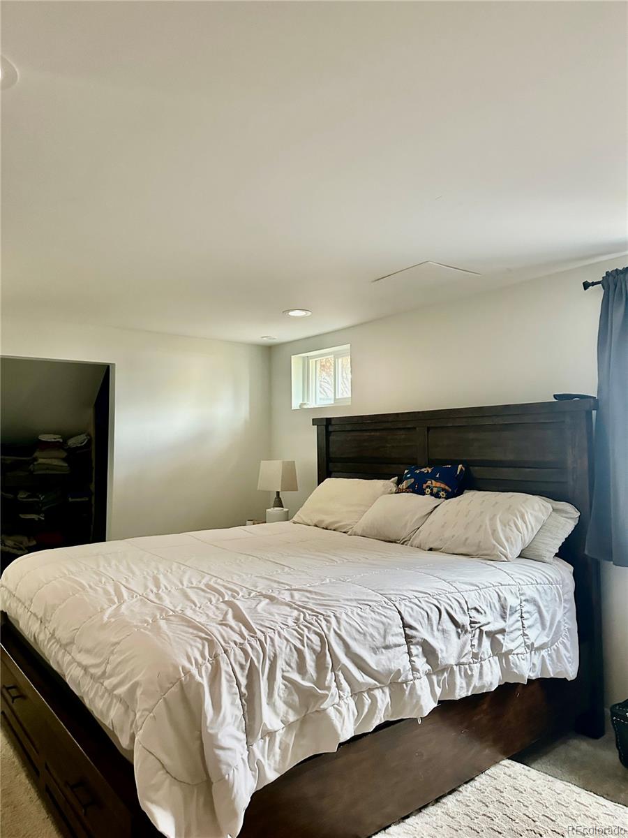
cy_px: 419
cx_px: 314
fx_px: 581
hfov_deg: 56.8
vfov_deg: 71.6
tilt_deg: +2.0
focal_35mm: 24
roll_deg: +0.4
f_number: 1.78
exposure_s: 1/60
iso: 640
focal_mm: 6.86
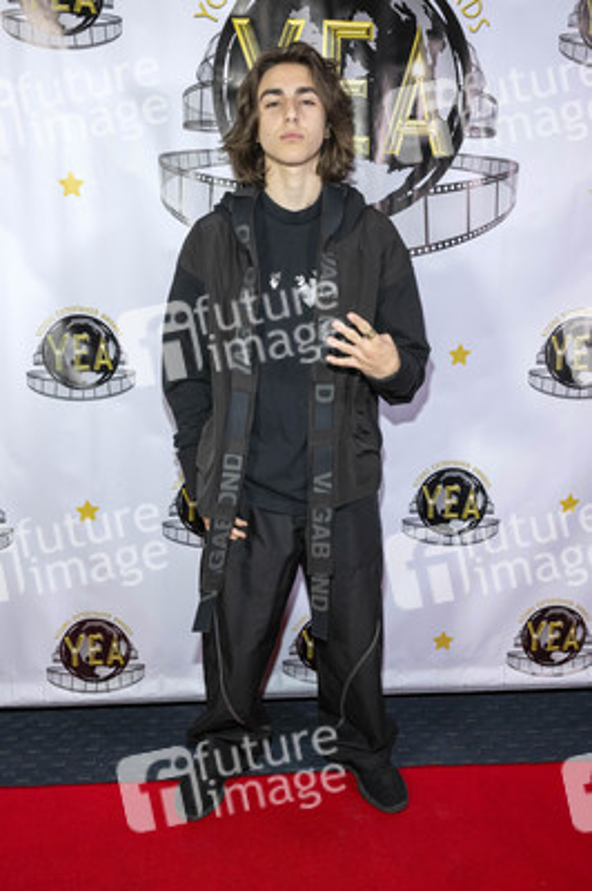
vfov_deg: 62.0
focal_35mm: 30
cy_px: 446
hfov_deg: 43.5
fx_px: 741
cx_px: 296
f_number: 5.6
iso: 800
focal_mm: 30
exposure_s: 1/200
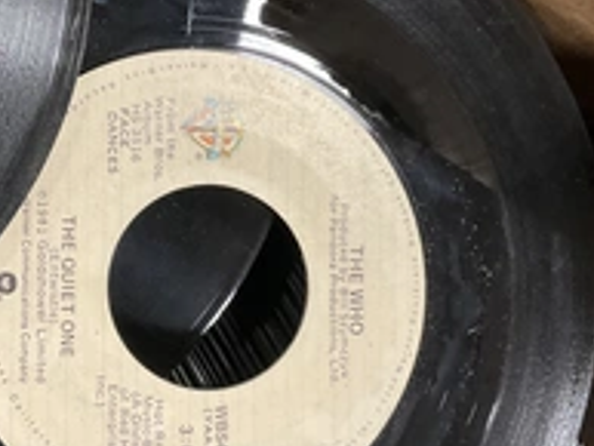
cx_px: 286
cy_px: 243
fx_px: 1030
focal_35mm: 60
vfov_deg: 24.4
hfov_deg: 32.2
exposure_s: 1/40
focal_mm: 3
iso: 200
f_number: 1.8
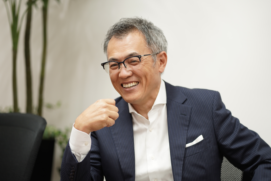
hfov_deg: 23.9
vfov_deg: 16.1
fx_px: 640
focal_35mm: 85
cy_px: 90
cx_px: 136
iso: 400
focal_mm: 85
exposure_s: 1/125
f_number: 1.8
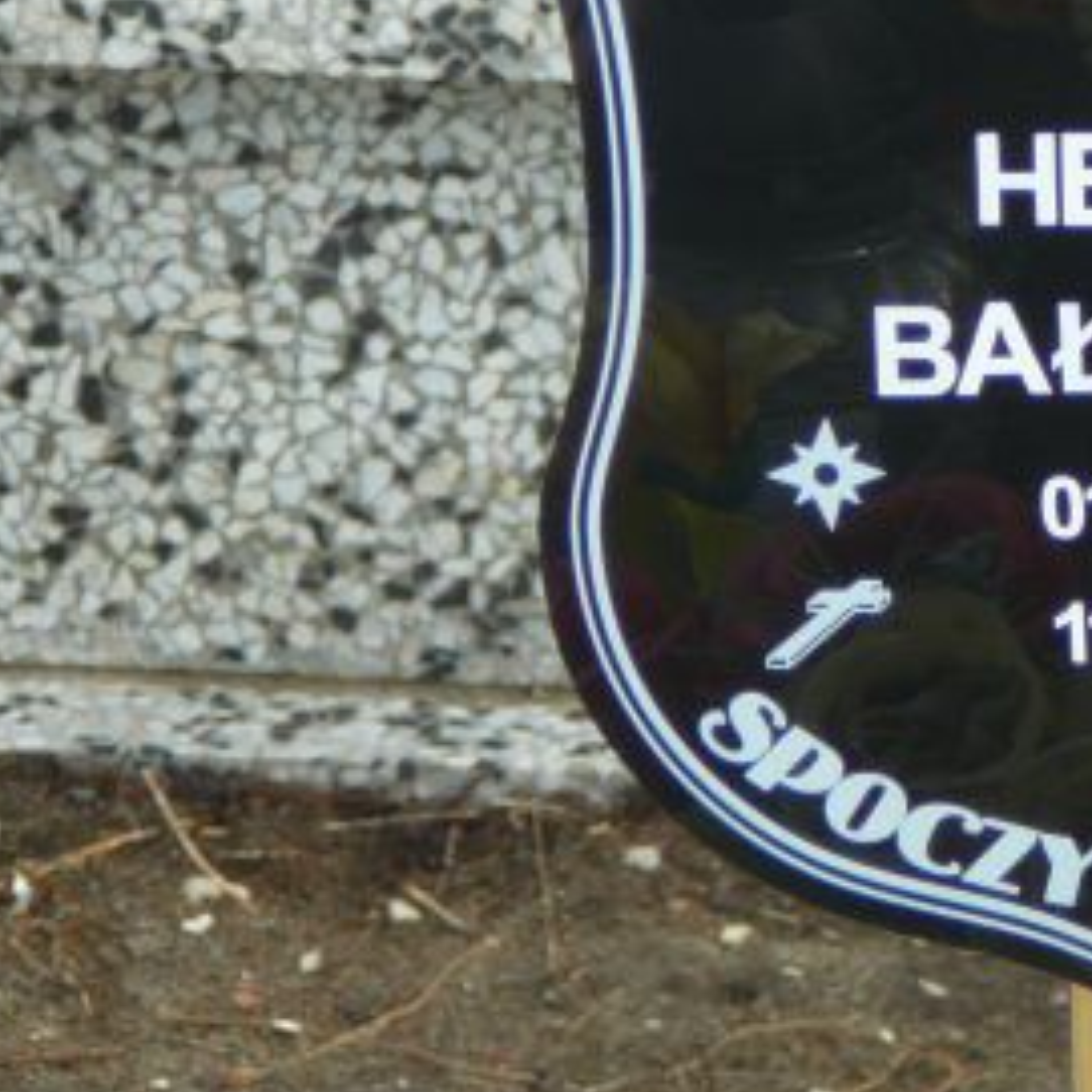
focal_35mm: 336
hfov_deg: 5.2
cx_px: 1177
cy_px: 338
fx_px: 11992
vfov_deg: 5.2
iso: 80
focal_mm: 23.9
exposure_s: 1/100
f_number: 4
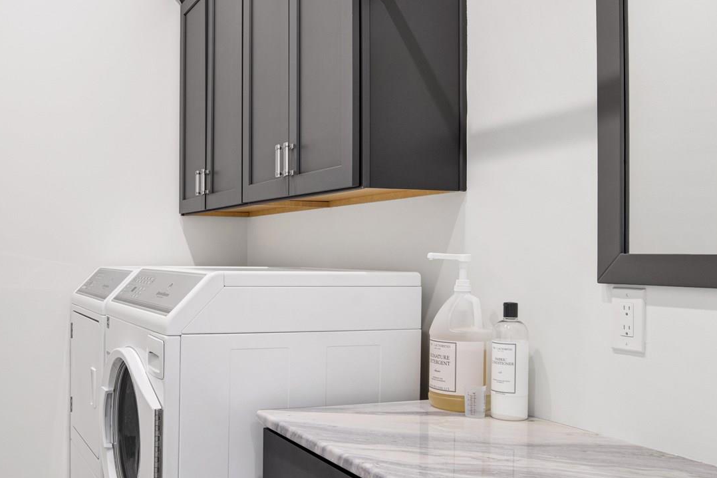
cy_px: 241
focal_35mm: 38
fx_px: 757
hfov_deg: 49.8
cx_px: 237
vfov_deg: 35.0
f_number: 11
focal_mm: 20
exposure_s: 1/2
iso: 200
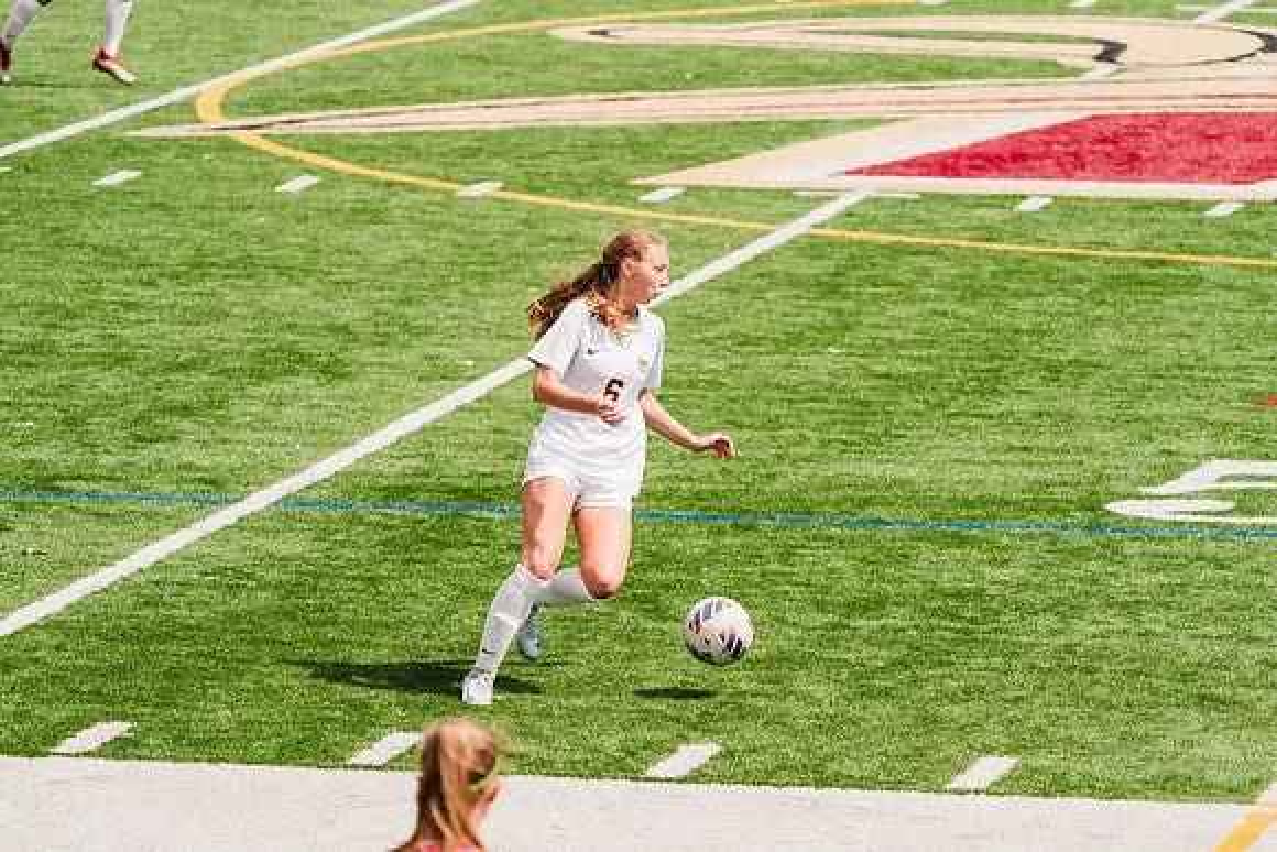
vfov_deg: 5.2
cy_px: 426
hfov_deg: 7.8
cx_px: 638
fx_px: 9366
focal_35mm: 264
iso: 250
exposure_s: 1/1600
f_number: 5.6
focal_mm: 264
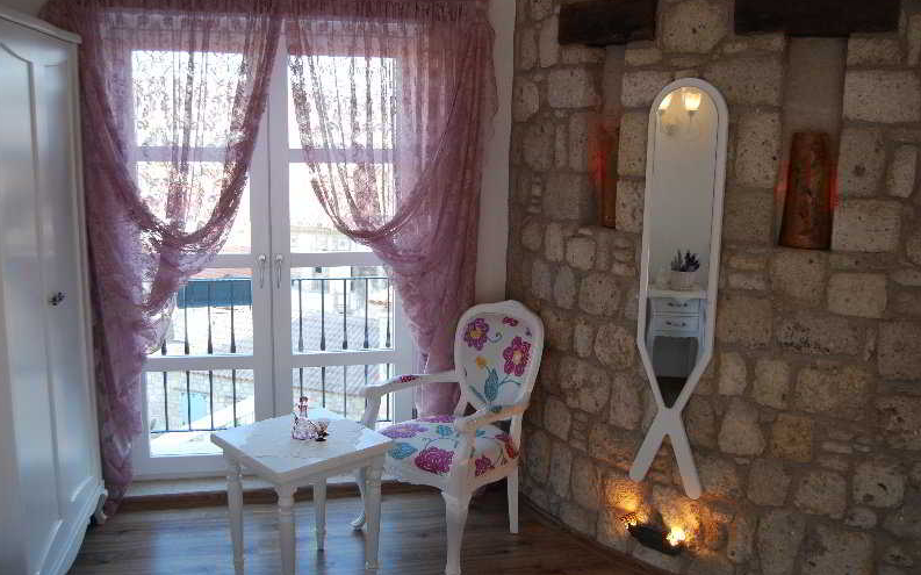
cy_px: 276
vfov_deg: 37.2
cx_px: 458
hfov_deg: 56.7
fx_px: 853
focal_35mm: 34
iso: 200
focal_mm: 22
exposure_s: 1/80
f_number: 4.5
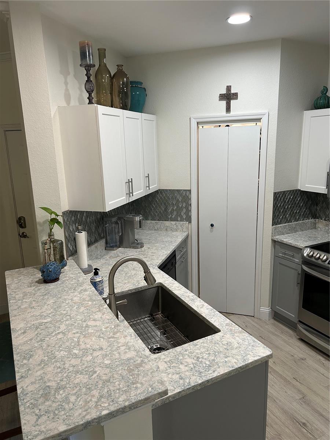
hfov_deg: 53.1
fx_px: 330
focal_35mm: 26
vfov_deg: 67.3
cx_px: 165
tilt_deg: -15.0
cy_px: 220
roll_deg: +1.3
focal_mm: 5.7
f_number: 1.5
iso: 100
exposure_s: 1/120
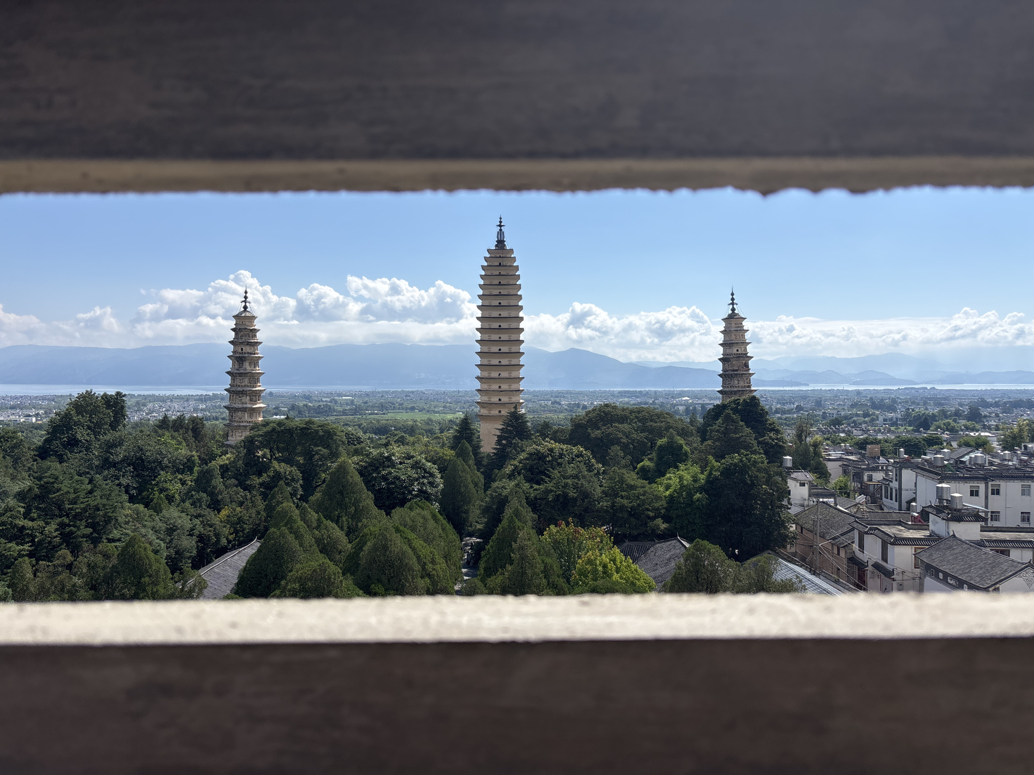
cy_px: 388
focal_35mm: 26
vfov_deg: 53.1
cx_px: 517
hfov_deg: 67.3
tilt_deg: -1.2
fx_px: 777
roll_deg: -0.6
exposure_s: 1/5952
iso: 50
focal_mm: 5.96
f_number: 1.6
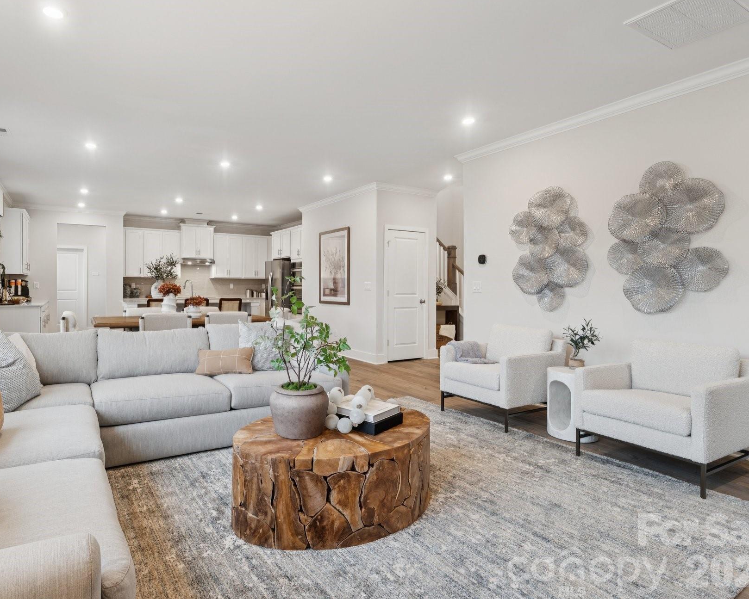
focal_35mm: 19
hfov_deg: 82.6
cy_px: 288
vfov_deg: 70.8
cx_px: 312
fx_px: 421
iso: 400
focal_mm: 16
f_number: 8
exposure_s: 1/5
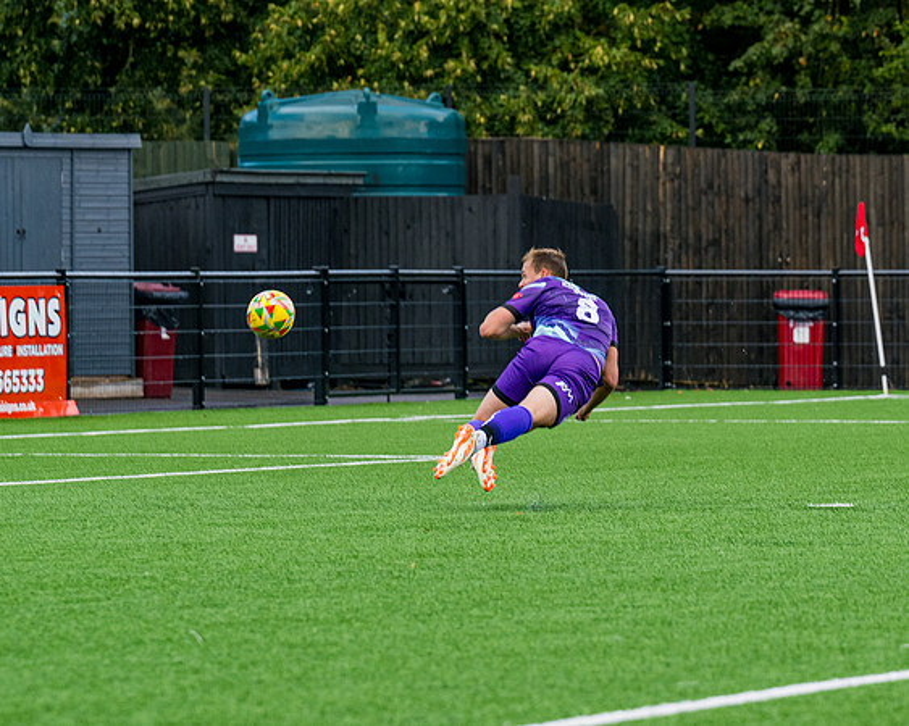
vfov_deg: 5.1
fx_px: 8123
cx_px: 669
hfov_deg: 6.4
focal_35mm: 302
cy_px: 348
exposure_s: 1/1250
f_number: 4
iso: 400
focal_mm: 145
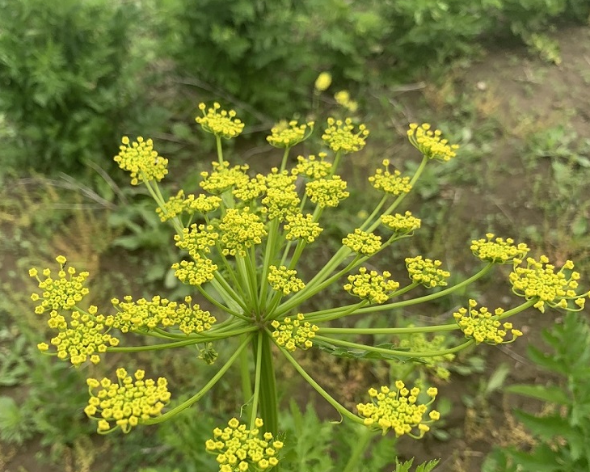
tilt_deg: -45.0
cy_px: 278
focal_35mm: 33
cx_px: 266
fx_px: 576
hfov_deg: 54.1
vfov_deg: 44.4
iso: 25
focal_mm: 4.25
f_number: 1.8
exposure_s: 1/441
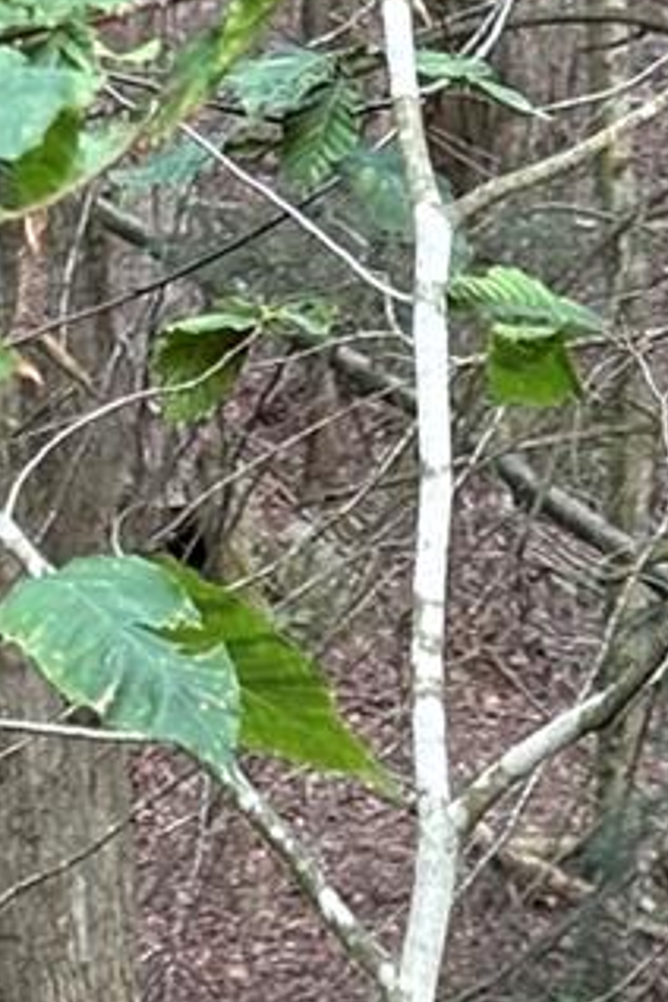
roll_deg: +6.5
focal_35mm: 261
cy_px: 2221
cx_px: 148
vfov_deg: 7.5
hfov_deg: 5.3
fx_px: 7264
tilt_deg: -19.2
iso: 160
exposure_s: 1/59
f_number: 1.6
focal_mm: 5.96
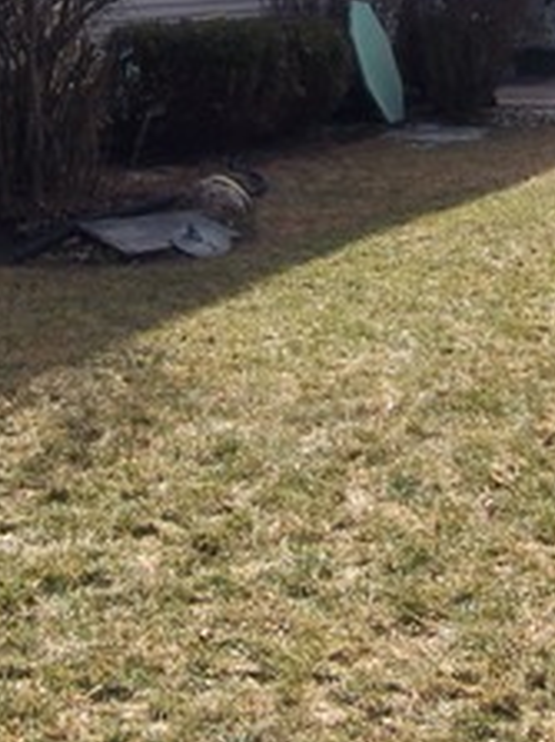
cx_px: 279
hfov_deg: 22.2
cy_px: 43
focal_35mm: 66
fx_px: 1412
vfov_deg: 28.0
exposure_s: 1/160
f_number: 5.6
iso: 64
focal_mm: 3.8
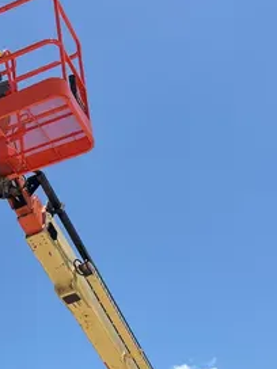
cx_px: 42
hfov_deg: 20.7
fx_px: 747
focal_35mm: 70
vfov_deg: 24.9
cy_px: 450
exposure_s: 1/3623
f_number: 1.6
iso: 50
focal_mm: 5.96
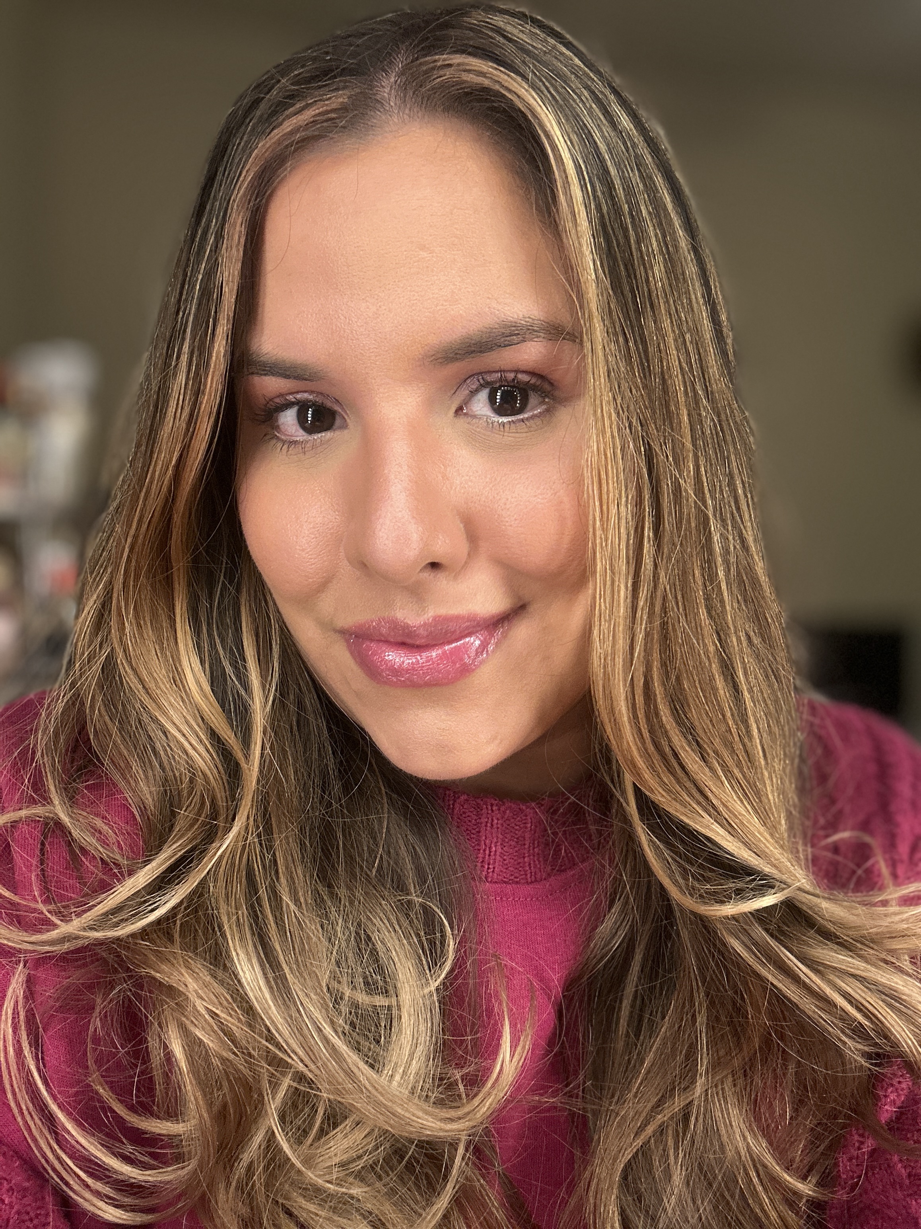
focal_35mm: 30
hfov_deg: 46.8
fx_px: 1064
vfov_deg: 60.0
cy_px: 614
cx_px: 460
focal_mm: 2.69
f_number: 1.9
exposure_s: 1/60
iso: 125
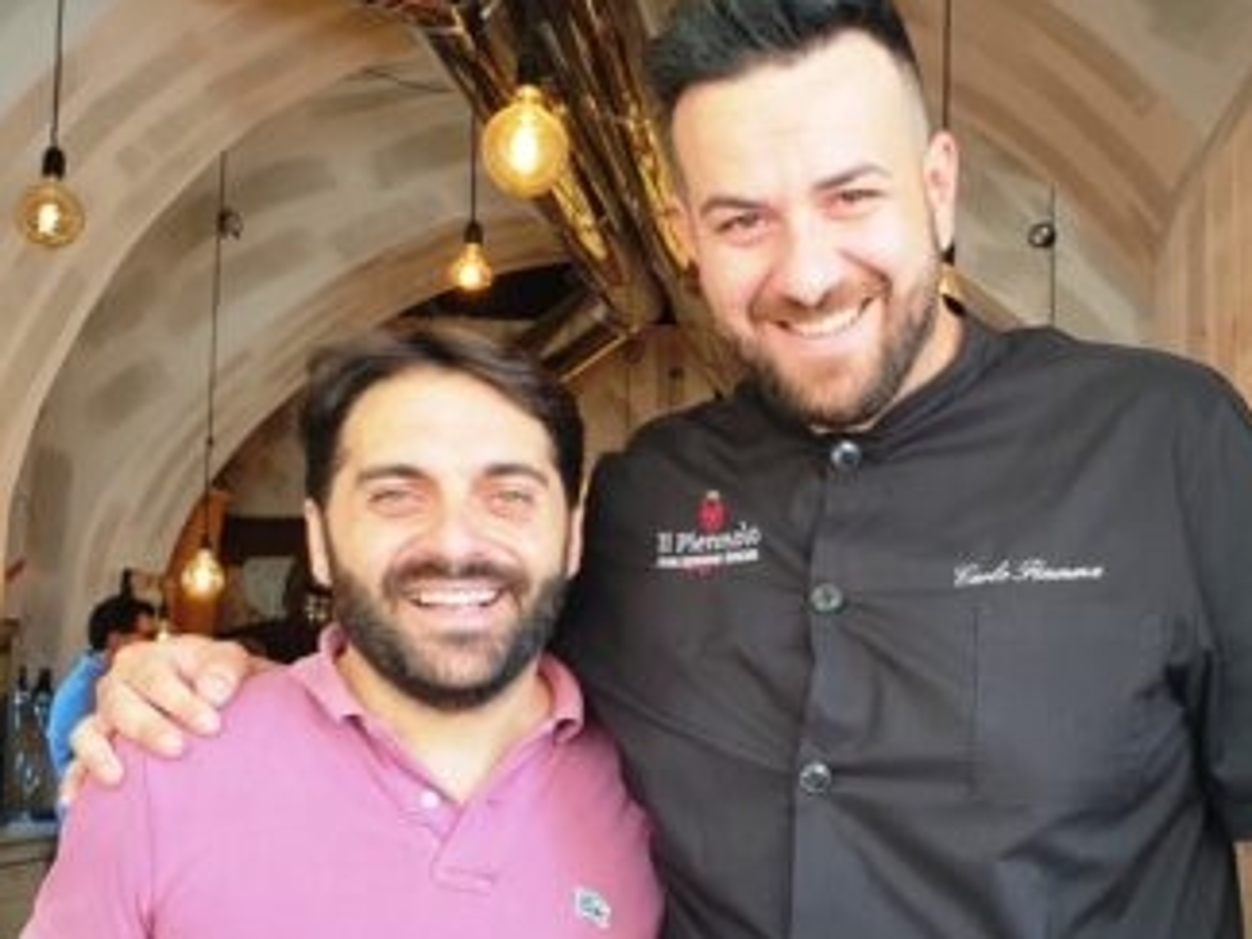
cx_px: 755
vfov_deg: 30.7
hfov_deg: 40.2
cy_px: 597
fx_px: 1700
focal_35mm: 47
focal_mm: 4.3
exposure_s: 1/50
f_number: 2.4
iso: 50
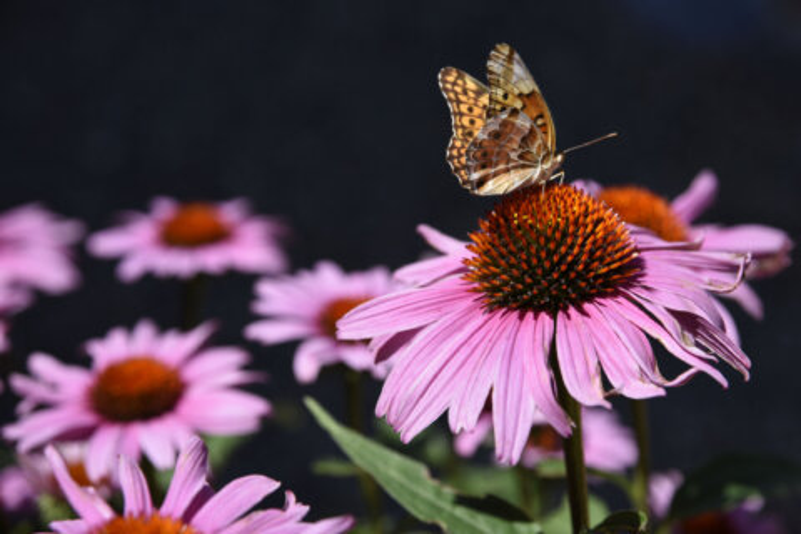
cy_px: 267
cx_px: 400
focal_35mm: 85
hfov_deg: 23.9
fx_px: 1891
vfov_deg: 16.1
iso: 200
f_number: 7.1
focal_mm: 85
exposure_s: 1/800
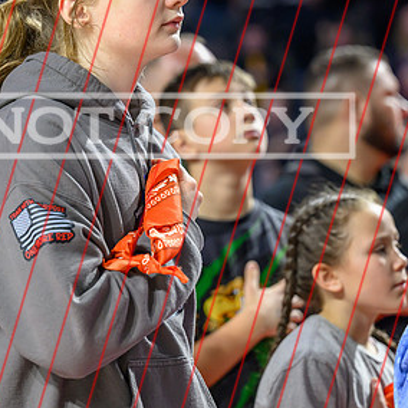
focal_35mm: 207
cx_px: 135
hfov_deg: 8.4
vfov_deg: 8.4
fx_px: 2760
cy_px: 120
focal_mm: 102
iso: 2200
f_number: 2.8
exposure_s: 1/400
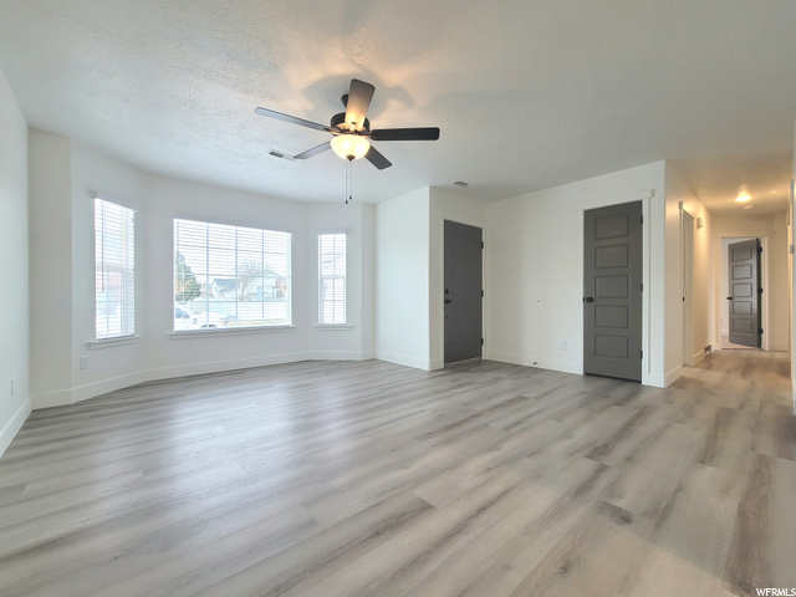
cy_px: 298
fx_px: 299
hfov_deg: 106.2
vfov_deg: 89.9
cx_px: 398
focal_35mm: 13
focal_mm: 2.2
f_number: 2.2
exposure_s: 1/60.2
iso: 80
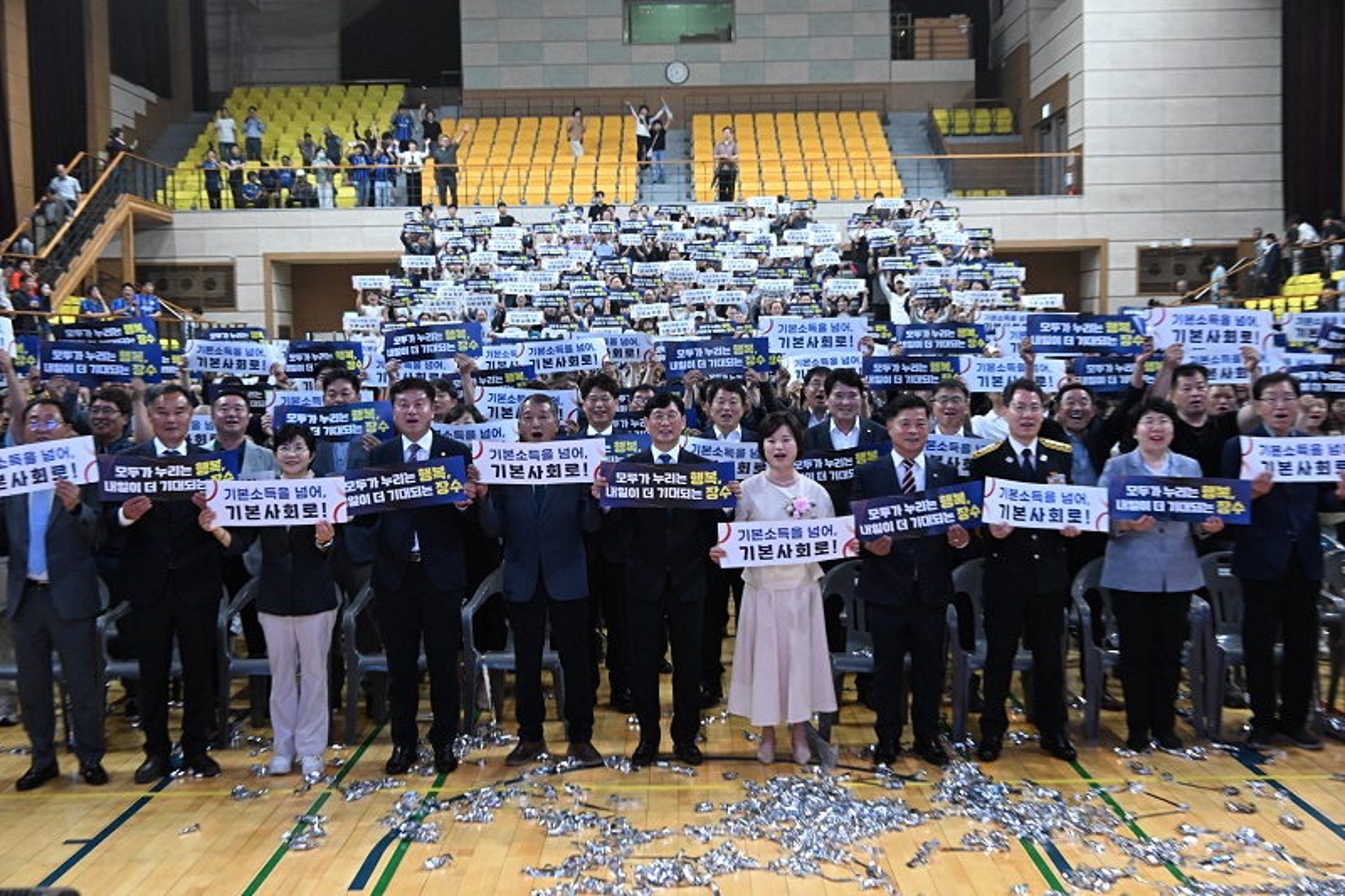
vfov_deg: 37.8
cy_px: 448
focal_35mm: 35
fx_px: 1307
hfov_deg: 54.4
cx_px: 672
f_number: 6.3
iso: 6400
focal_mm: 35
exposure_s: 1/160
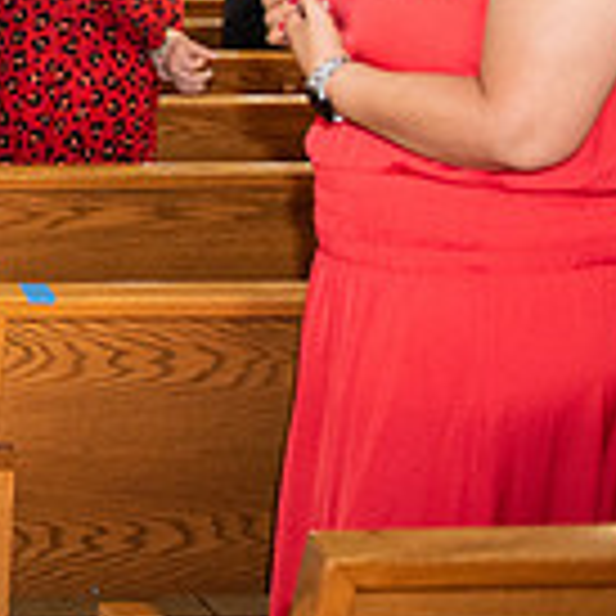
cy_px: 11
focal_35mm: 90
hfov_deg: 15.5
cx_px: -607
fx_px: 1812
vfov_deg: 18.8
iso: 1000
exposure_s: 1/160
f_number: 2.8
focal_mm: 24
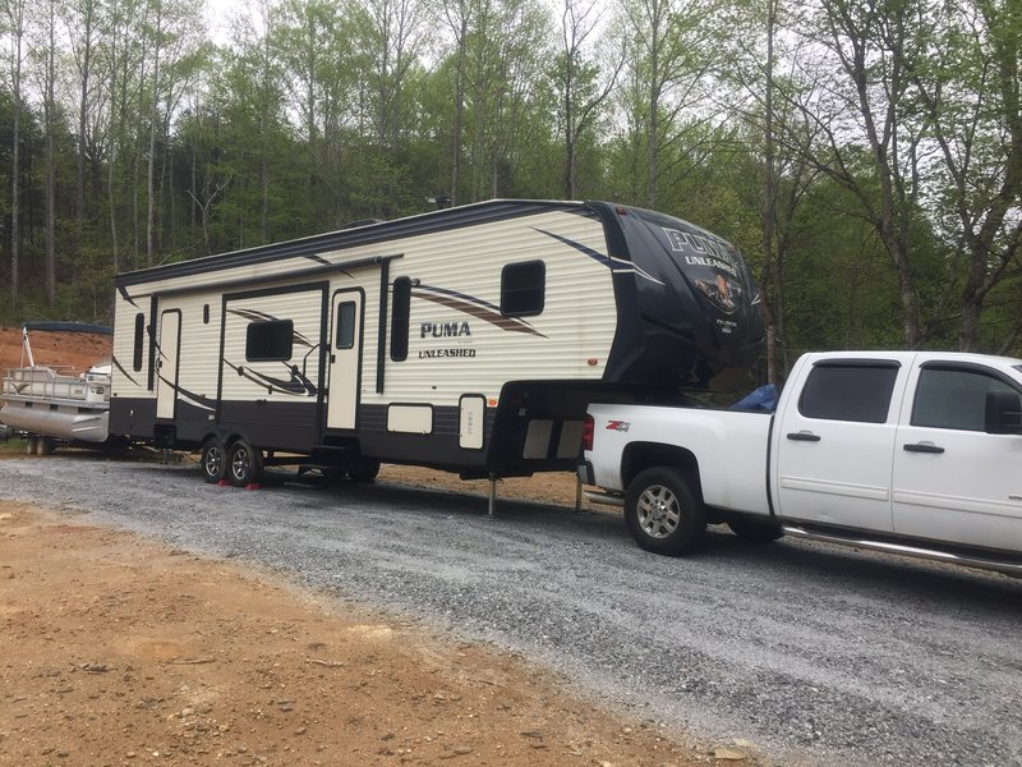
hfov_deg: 61.7
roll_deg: -0.6
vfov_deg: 48.2
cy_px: 384
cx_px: 511
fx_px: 856
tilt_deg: +1.5
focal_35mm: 29
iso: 32
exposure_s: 1/187
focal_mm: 4.15
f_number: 2.2
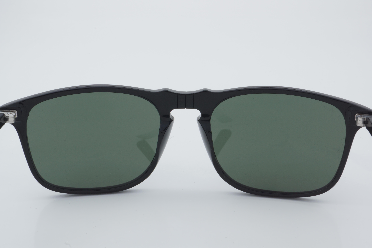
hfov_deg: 37.9
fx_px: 542
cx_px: 186
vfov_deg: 25.8
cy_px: 124
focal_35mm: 52
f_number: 32
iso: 100
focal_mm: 35
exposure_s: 1/4
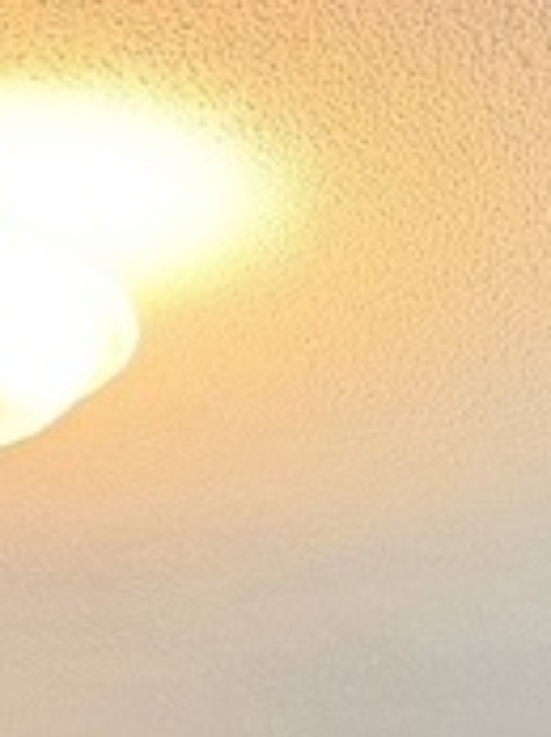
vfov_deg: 10.1
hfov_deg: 9.9
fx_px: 3170
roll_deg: +0.6
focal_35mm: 149
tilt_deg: -9.5
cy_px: 2147
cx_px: 106
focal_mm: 6.76
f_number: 1.78
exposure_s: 1/60
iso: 160
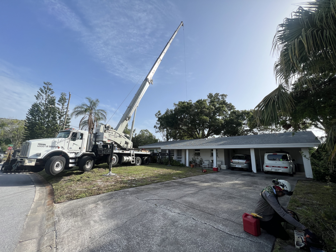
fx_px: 126
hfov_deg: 106.2
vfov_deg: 89.9
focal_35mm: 13
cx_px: 168
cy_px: 126
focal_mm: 1.57
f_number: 1.8
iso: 32
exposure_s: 1/1623
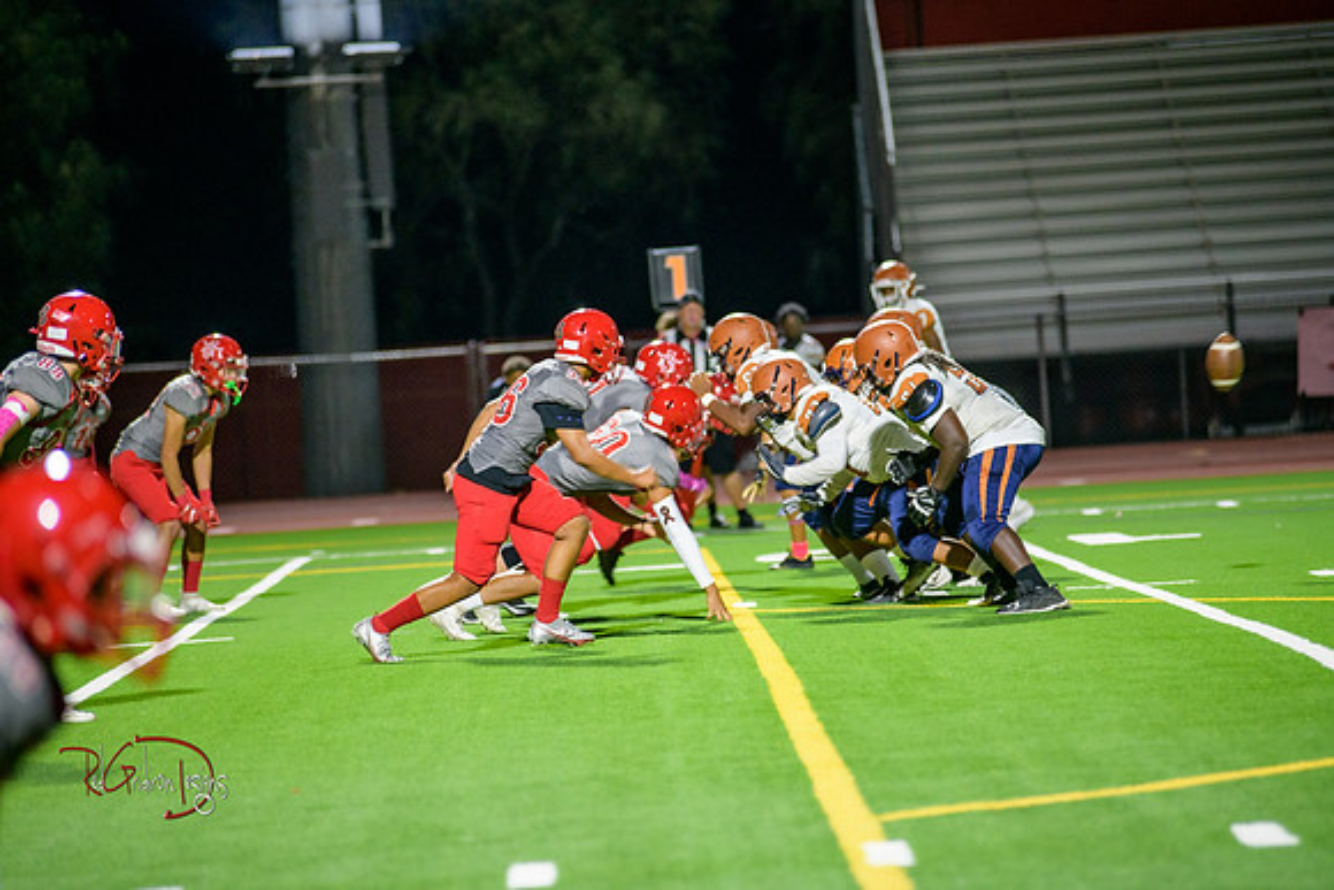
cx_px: 667
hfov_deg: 10.3
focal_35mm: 200
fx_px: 7412
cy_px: 445
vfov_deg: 6.9
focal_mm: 200
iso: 1600
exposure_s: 1/250
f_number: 2.8
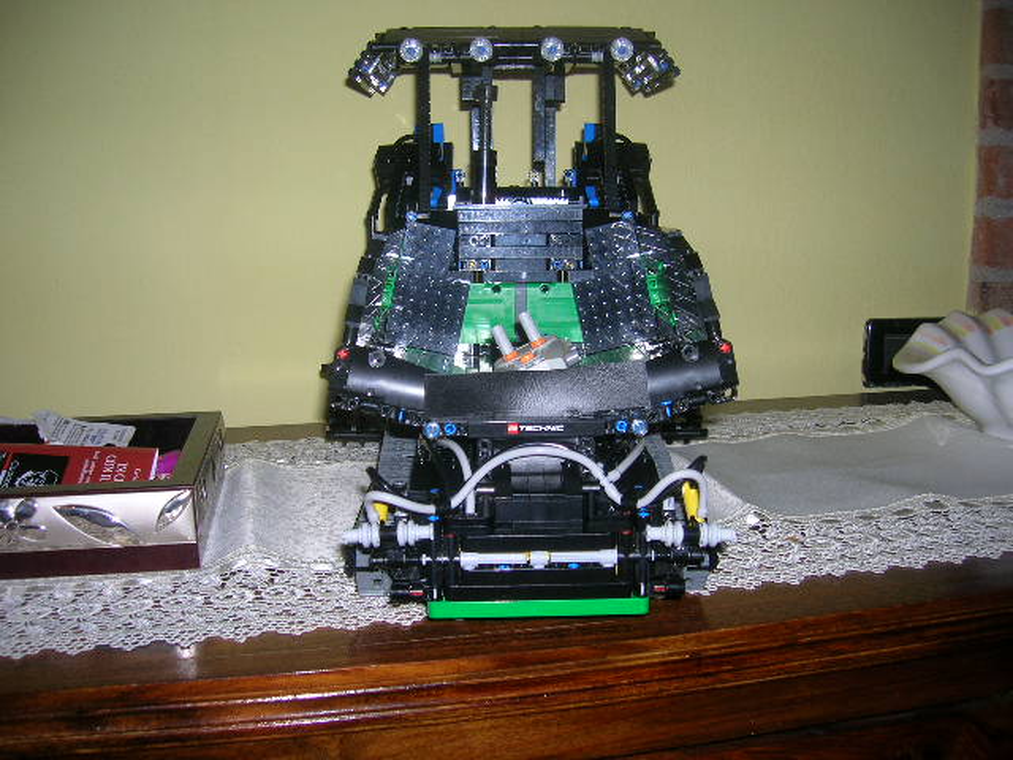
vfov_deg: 41.8
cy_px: 380
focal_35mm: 34
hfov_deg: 54.0
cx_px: 506
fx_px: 995
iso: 50
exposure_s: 1/60.1
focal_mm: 5.7
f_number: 2.9
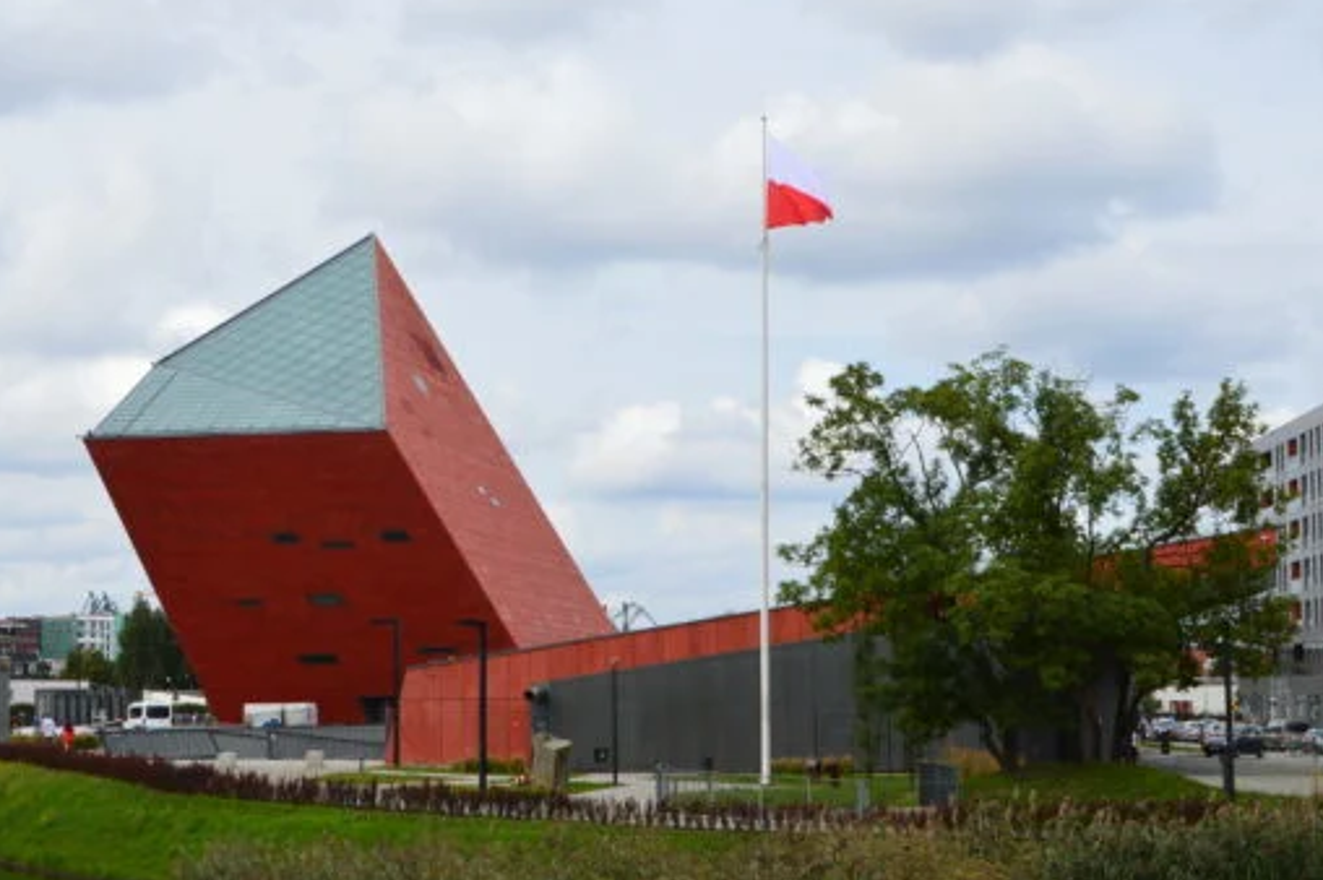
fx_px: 2497
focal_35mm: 68
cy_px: 486
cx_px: 531
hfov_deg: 29.6
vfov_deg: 20.0
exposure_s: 1/400
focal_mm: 30
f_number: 11
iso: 400
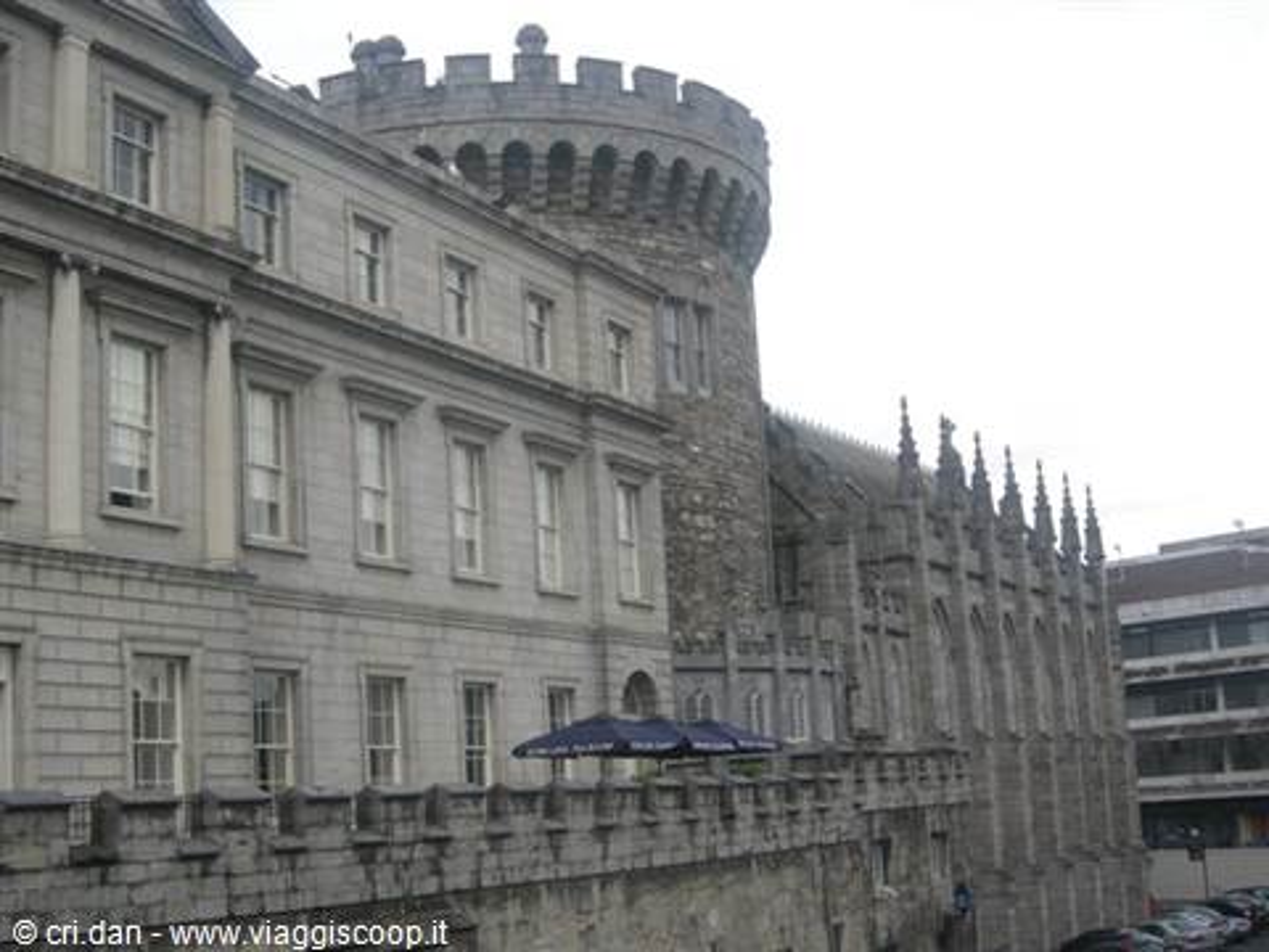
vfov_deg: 30.3
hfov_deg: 39.7
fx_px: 1760
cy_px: 476
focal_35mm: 48
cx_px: 634
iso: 64
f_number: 4.9
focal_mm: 10.1
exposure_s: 1/180
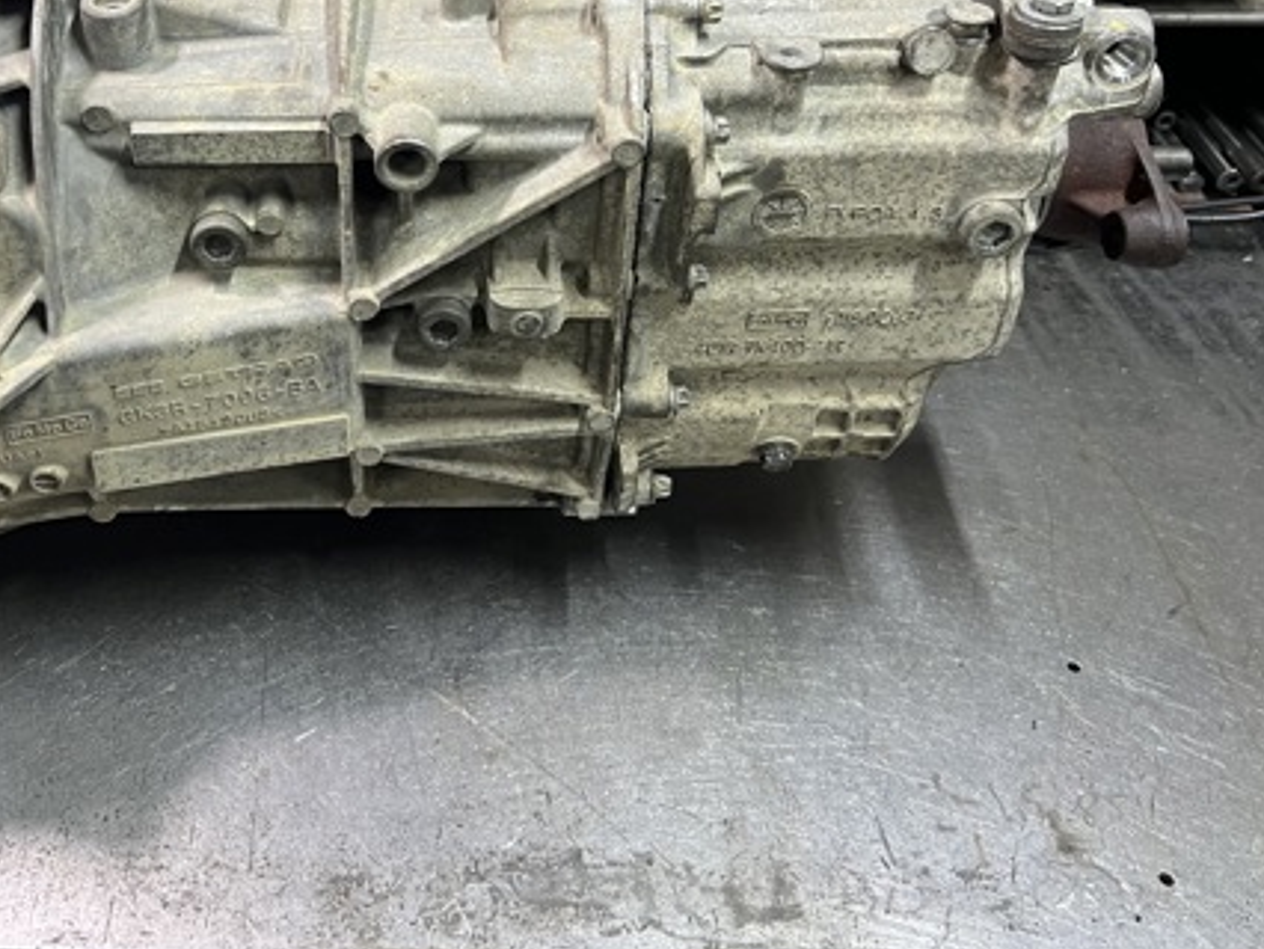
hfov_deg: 46.2
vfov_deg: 36.2
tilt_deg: -35.4
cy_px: 271
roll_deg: +1.0
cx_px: 320
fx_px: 1425
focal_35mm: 39
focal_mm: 5.7
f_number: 1.5
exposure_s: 1/50
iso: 80
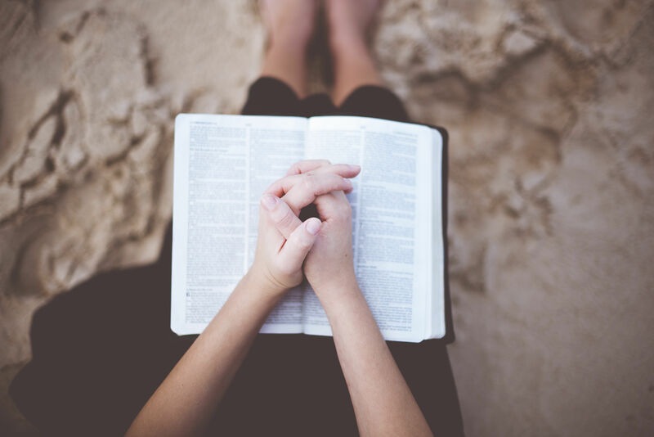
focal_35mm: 50
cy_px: 218
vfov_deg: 27.0
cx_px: 327
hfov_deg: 39.6
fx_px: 909
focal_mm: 50
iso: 50
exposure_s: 1/2000
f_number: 1.4
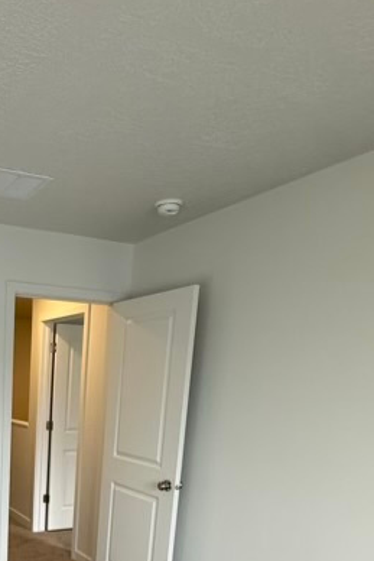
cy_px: 482
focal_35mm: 32
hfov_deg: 37.1
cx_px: 4
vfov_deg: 53.0
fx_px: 498
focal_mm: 2.22
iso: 125
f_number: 2.2
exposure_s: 1/99
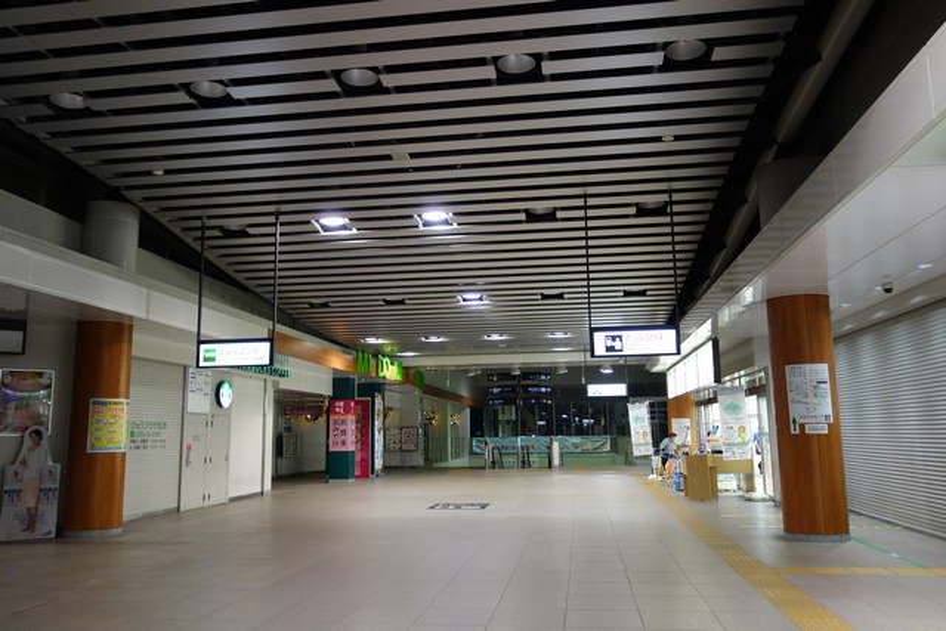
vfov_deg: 46.4
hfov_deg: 65.5
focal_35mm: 28
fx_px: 736
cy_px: 316
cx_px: 473
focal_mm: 10.4
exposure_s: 1/125
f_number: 1.8
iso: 500
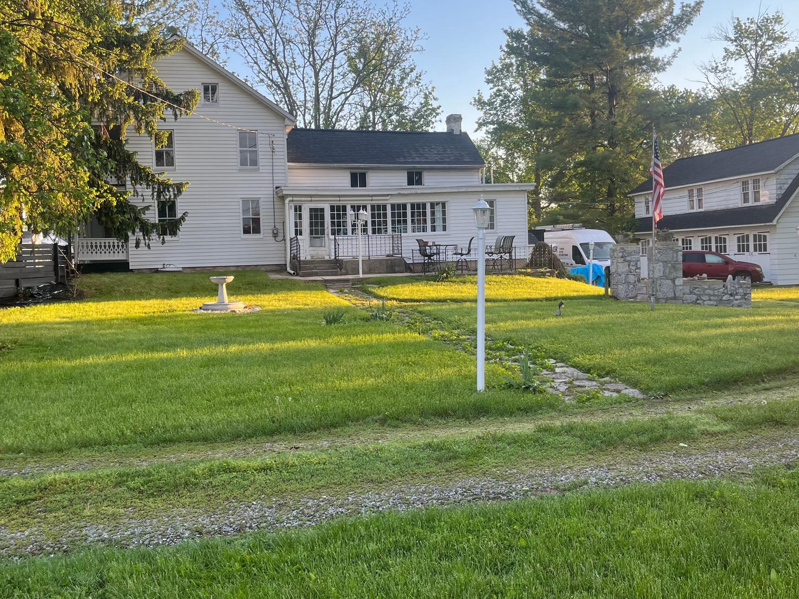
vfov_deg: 39.6
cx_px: 415
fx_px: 831
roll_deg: +0.7
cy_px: 293
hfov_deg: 51.3
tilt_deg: -3.7
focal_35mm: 36
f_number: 1.6
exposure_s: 1/335
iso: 50
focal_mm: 5.1
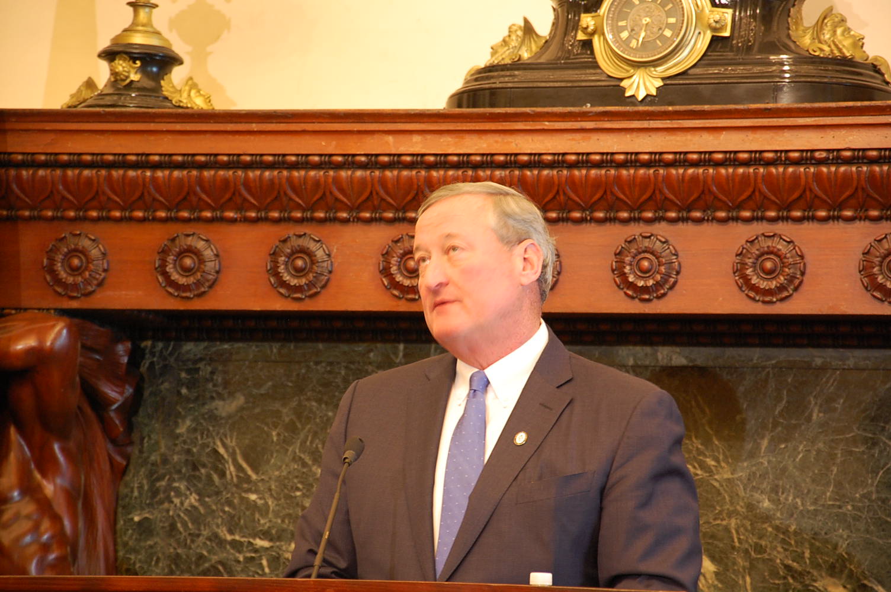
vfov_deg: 8.7
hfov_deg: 13.1
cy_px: 296
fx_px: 3895
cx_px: 446
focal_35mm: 158
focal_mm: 105
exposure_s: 1/8
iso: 800
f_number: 5.6
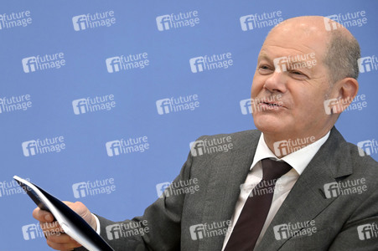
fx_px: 1312
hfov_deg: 16.4
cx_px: 189
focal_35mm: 125
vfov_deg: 11.0
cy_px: 126
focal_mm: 125
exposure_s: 1/800
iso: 5000
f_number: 5.6
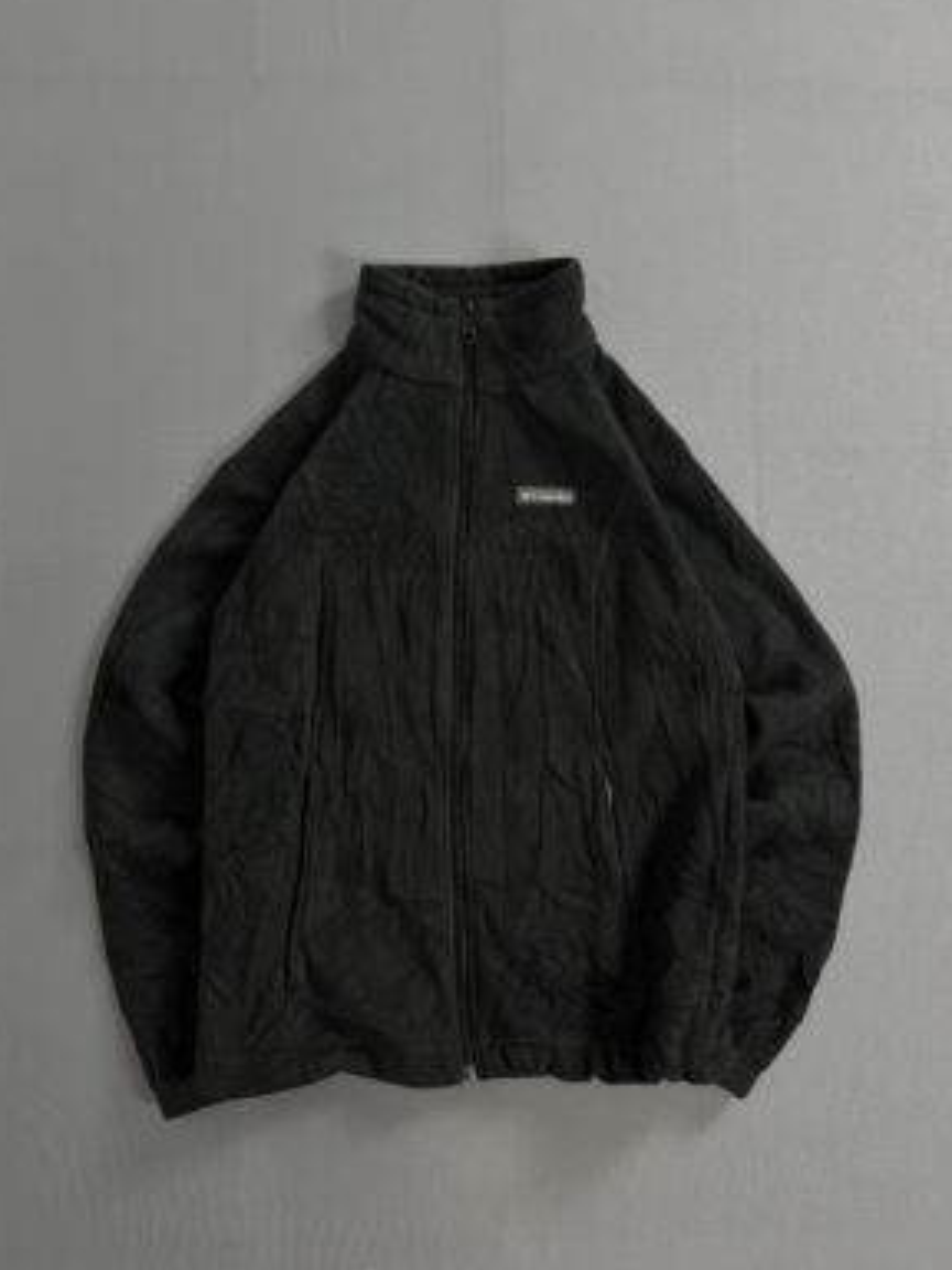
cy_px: 638
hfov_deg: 54.9
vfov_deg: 69.4
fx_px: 917
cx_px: 476
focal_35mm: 25
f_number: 1.78
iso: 100
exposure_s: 1/60
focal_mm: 6.76
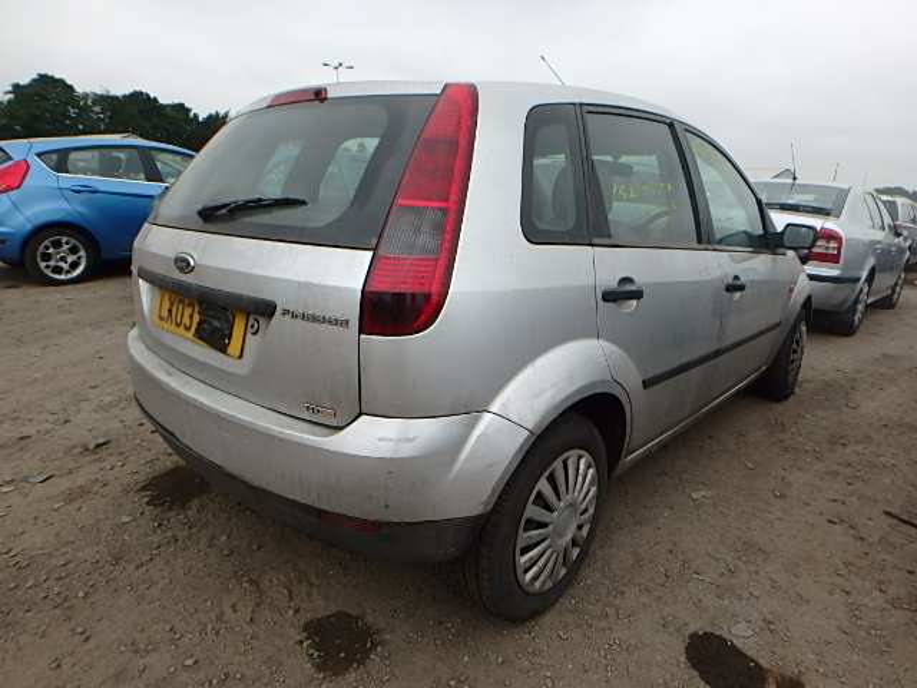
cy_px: 344
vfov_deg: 63.4
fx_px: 556
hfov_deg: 79.0
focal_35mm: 21
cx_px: 458
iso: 125
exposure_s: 1/400
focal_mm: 3.7
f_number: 3.5
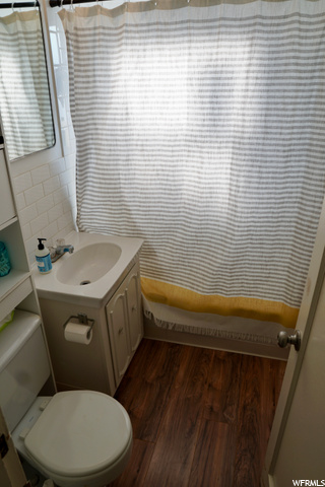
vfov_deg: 73.7
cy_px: 244
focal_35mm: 24
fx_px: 325
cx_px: 162
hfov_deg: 53.1
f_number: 4.5
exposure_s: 1/60
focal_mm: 16
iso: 100
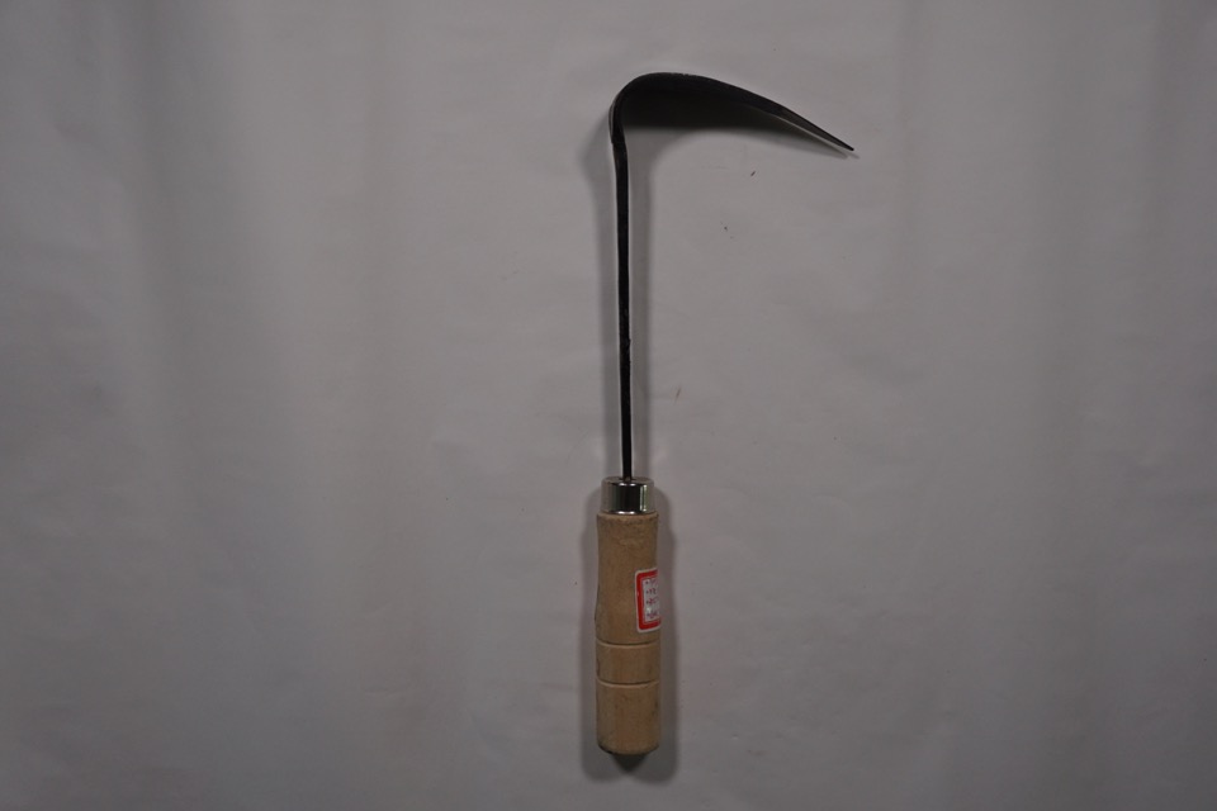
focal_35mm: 34
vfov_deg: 38.4
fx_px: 1166
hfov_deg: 55.1
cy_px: 406
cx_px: 608
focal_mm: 23
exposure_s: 1/160
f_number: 4.5
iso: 250
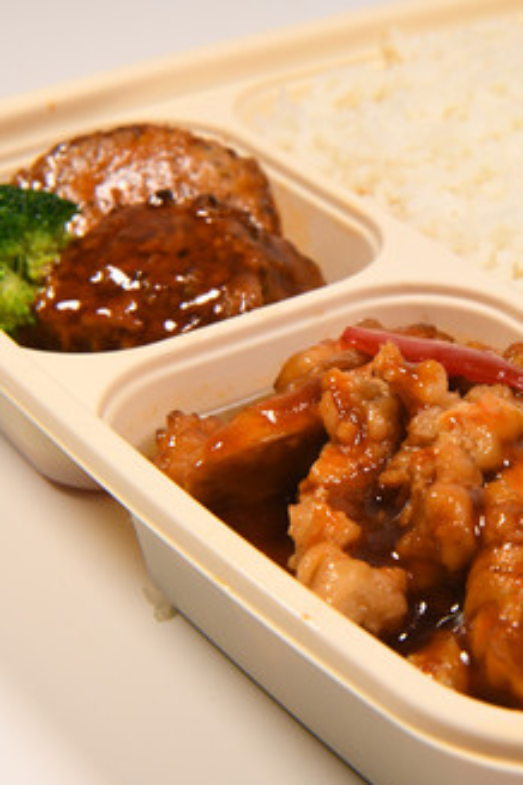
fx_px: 1874
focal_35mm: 86
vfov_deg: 23.6
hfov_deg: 15.7
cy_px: 425
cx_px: 453
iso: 1000
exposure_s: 1/125
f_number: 16
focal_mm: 52
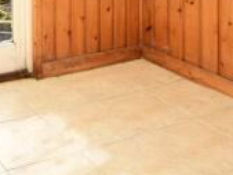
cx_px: -43
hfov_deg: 29.7
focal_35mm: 56
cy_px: -92
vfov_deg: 21.6
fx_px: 377
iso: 400
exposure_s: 1/200
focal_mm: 10
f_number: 11
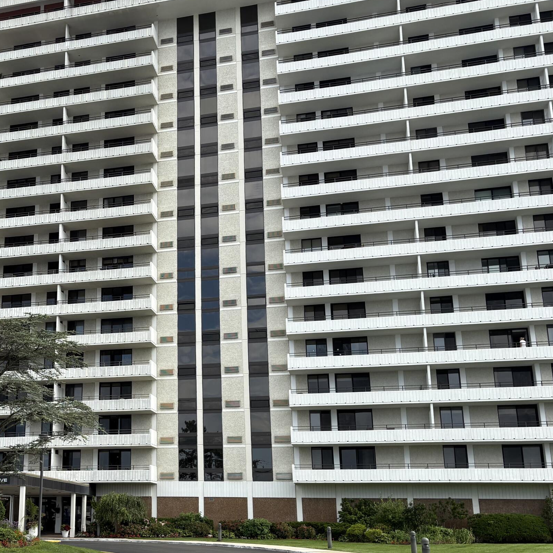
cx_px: 123
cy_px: 334
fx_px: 777
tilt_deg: +13.3
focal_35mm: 43
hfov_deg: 37.9
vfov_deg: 39.0
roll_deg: -1.4
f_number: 1.6
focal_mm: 5.96
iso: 50
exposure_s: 1/2639
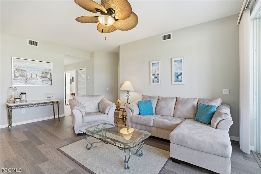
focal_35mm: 16
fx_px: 116
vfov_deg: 73.7
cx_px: 130
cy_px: 87
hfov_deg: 96.8
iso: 200
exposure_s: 1/25
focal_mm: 16
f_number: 9
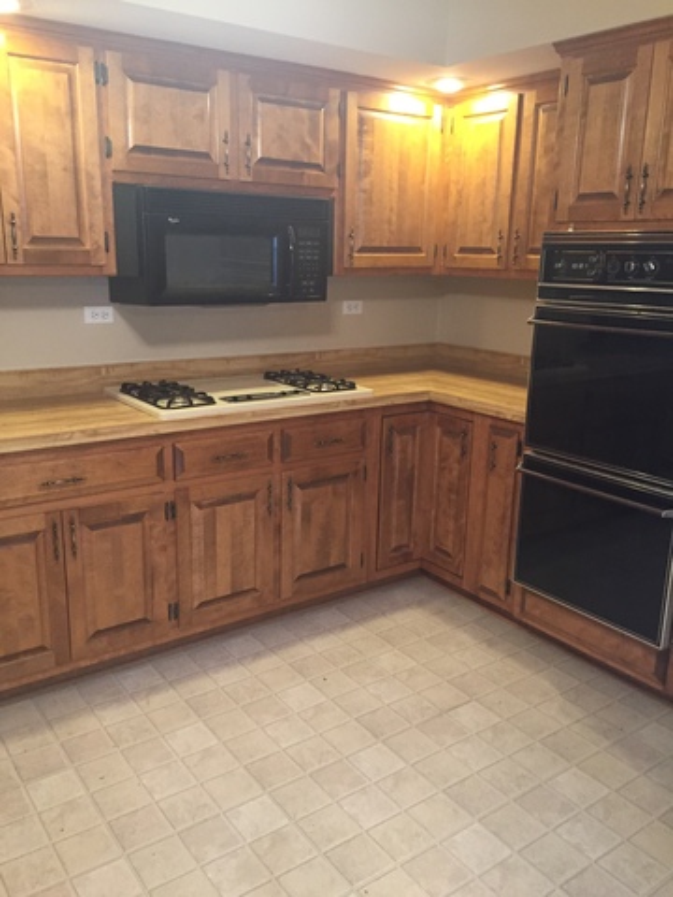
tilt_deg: -13.7
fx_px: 752
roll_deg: -1.8
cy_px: 448
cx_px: 336
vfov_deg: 61.7
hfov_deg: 48.2
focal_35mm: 29
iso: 160
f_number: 2.2
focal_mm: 4.15
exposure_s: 1/30
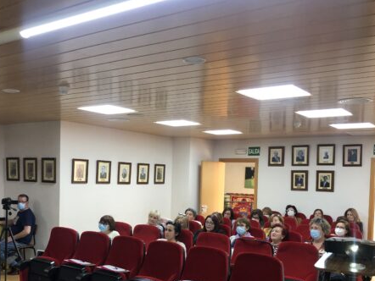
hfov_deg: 46.6
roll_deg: -0.8
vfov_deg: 35.4
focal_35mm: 40
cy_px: 200
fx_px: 434
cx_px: 160
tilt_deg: -2.9
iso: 40
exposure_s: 1/25
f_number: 1.8
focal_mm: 4
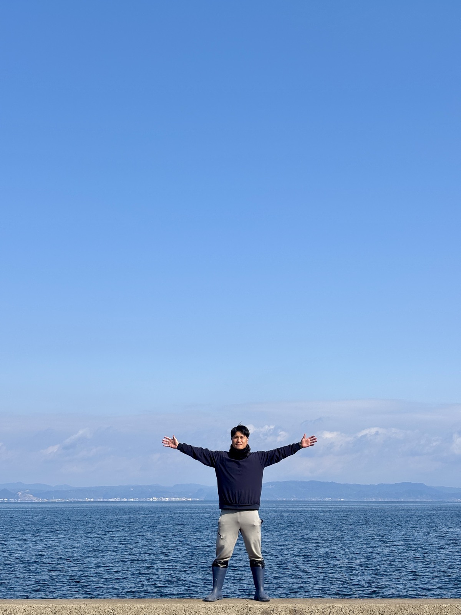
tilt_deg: +11.2
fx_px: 923
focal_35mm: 52
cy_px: 308
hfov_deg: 28.0
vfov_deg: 36.8
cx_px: 230
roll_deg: -1.0
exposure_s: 1/3788
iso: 40
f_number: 1.6
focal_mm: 5.96
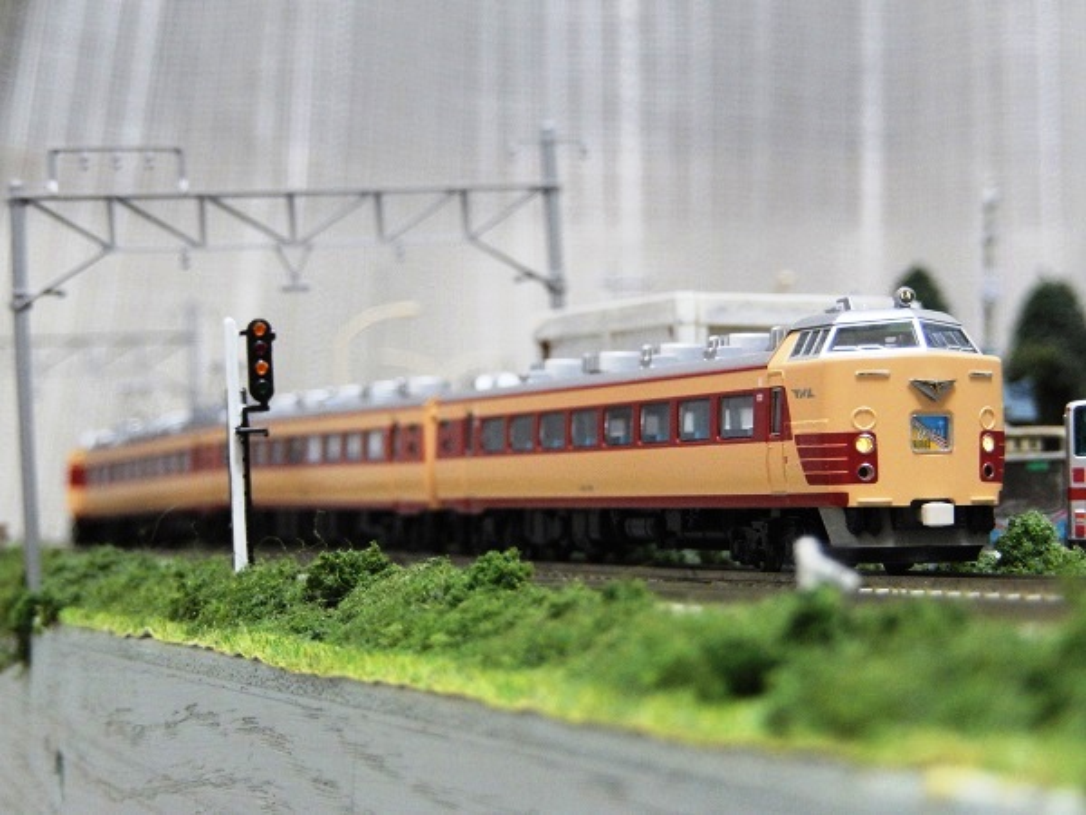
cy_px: 408
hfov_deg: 18.7
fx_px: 3294
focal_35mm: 105
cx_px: 543
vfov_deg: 14.1
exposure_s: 1/4
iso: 200
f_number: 5.3
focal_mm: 18.9
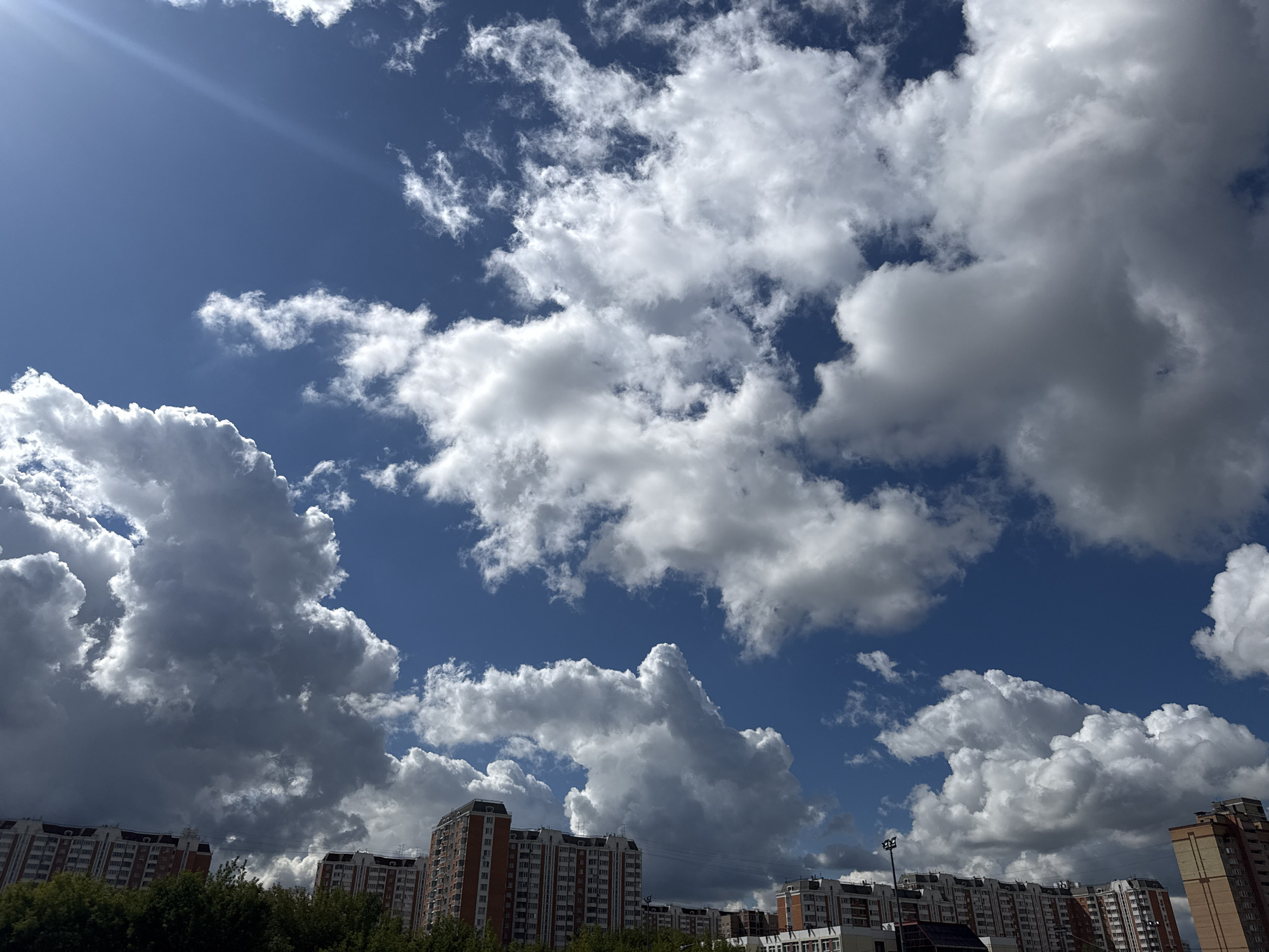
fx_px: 880
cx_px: 634
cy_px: 476
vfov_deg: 56.8
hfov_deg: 71.6
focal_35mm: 24
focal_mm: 6.76
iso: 64
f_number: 1.78
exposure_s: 1/17544
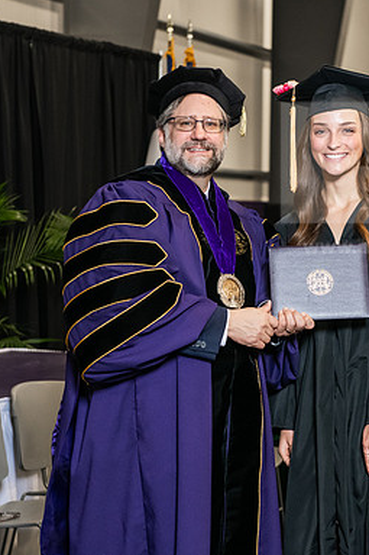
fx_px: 1631
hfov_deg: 12.9
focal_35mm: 106
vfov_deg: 19.3
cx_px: 237
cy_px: 278
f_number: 5
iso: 2500
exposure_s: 1/200
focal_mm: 70
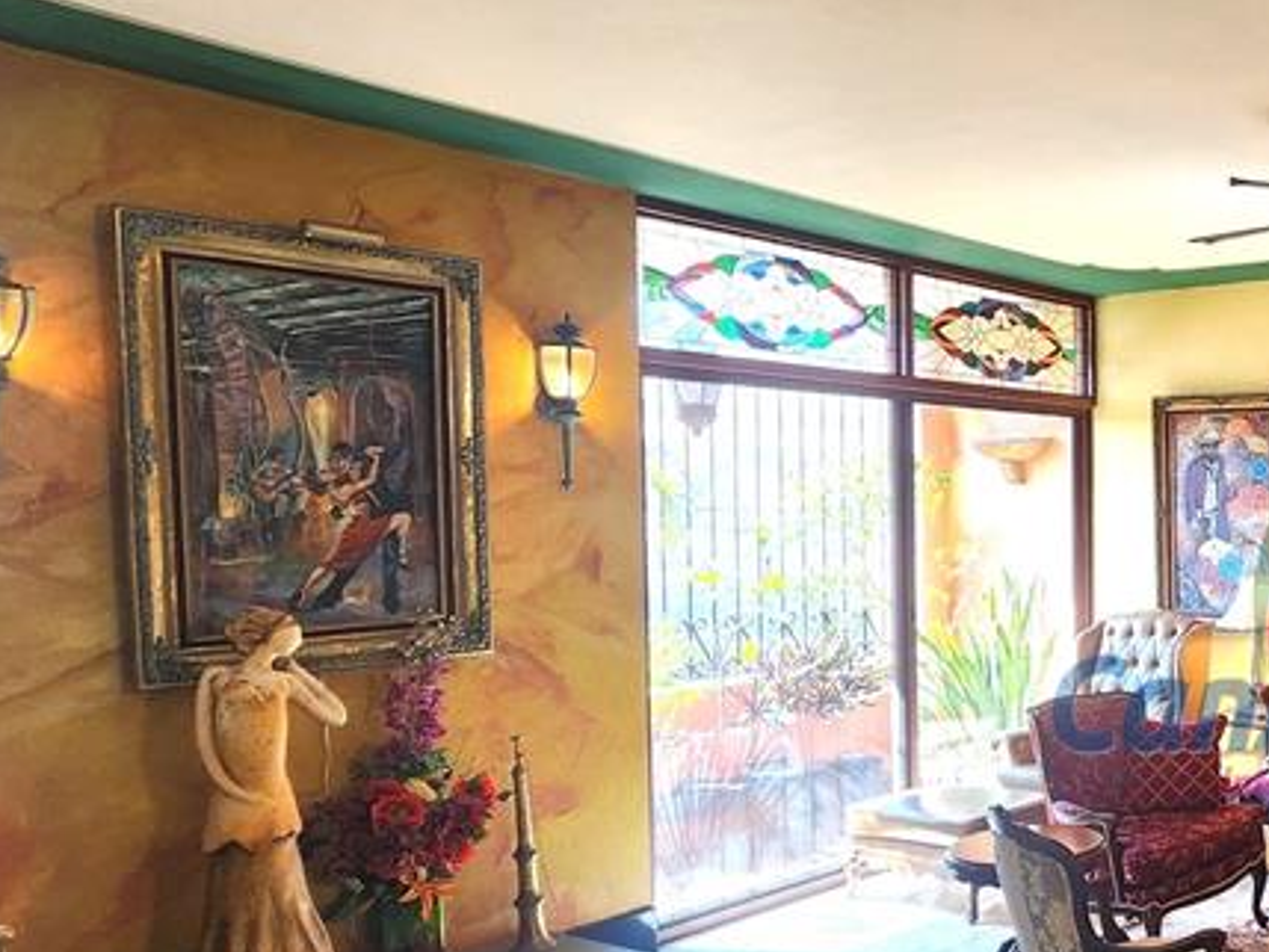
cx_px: 1408
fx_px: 1137
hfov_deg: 44.1
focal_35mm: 31
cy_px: 588
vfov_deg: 45.1
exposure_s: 1/60
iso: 125
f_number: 2.2
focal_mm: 2.2
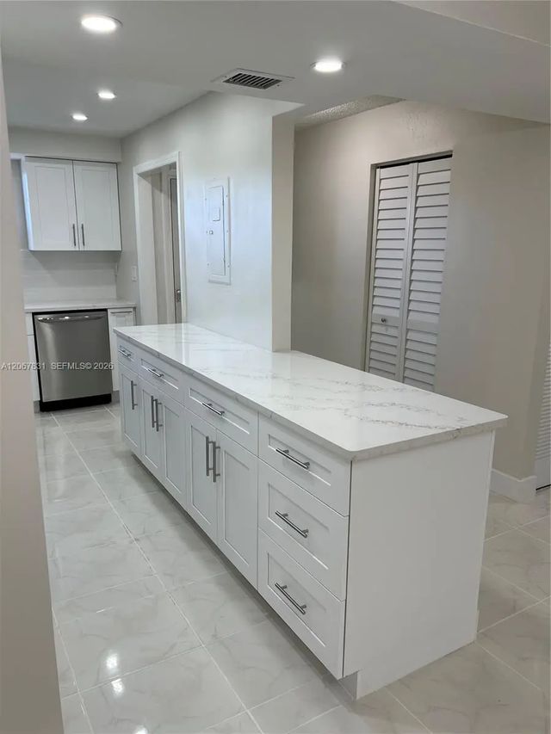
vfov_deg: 67.3
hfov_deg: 53.1
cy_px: 367
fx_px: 552
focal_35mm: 26
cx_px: 276
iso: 40
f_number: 1.5
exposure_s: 1/120
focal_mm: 5.7
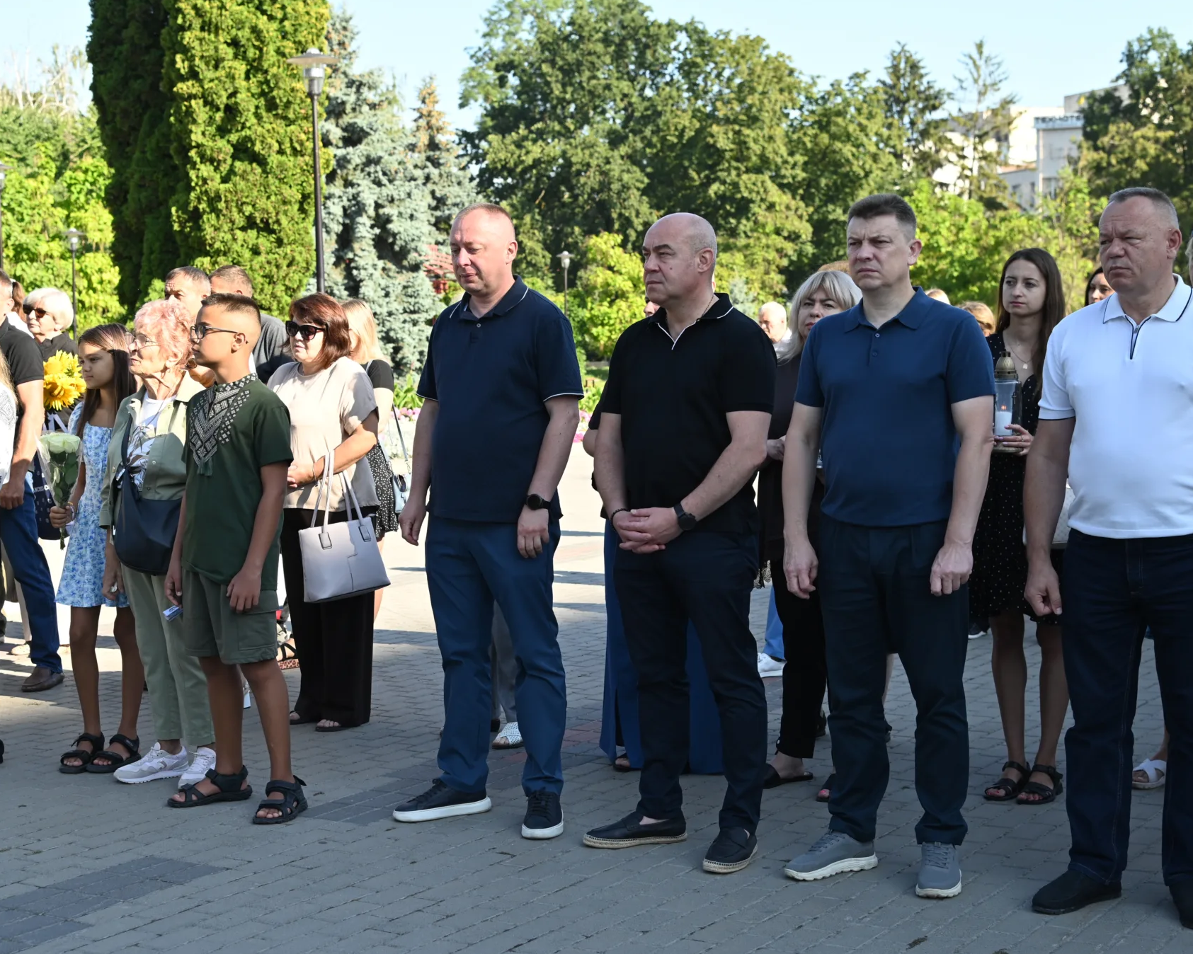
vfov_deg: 26.7
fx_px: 2013
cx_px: 563
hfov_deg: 33.0
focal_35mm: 57
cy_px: 479
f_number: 5.6
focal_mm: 50
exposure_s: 1/250
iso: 200
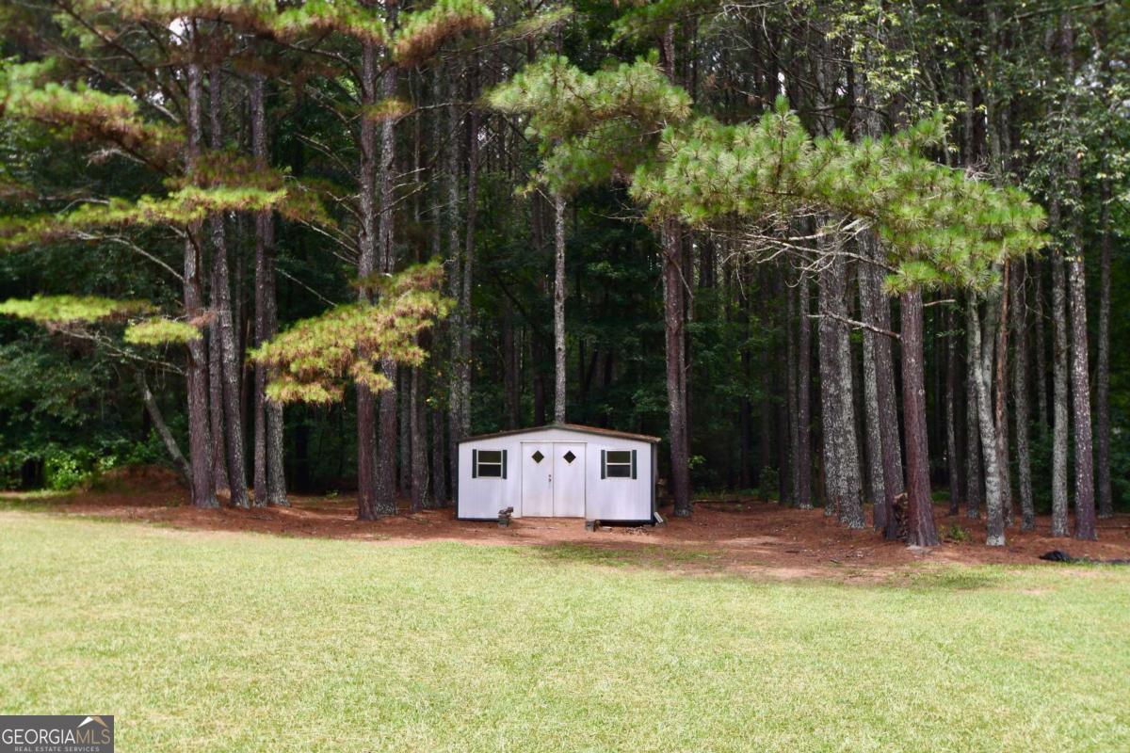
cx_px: 565
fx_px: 1130
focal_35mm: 36
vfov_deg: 36.9
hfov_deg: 53.1
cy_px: 376
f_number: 5.6
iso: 200
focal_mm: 24
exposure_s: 1/250
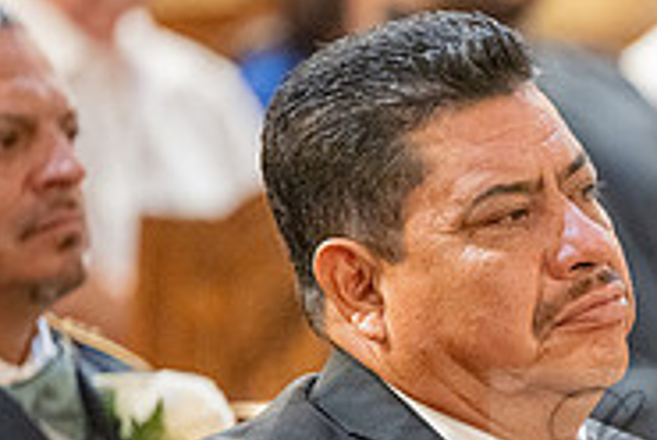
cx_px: 799
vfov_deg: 2.2
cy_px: 452
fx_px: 11443
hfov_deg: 3.3
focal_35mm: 626
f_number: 2.8
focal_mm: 200
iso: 2000
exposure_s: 1/100
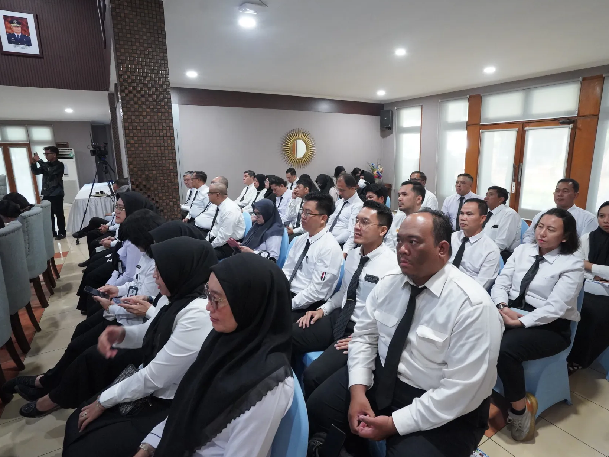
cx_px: 314
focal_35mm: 18
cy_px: 221
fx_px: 317
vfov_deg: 71.6
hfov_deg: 87.7
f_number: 5.6
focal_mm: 16
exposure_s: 1/100
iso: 10000
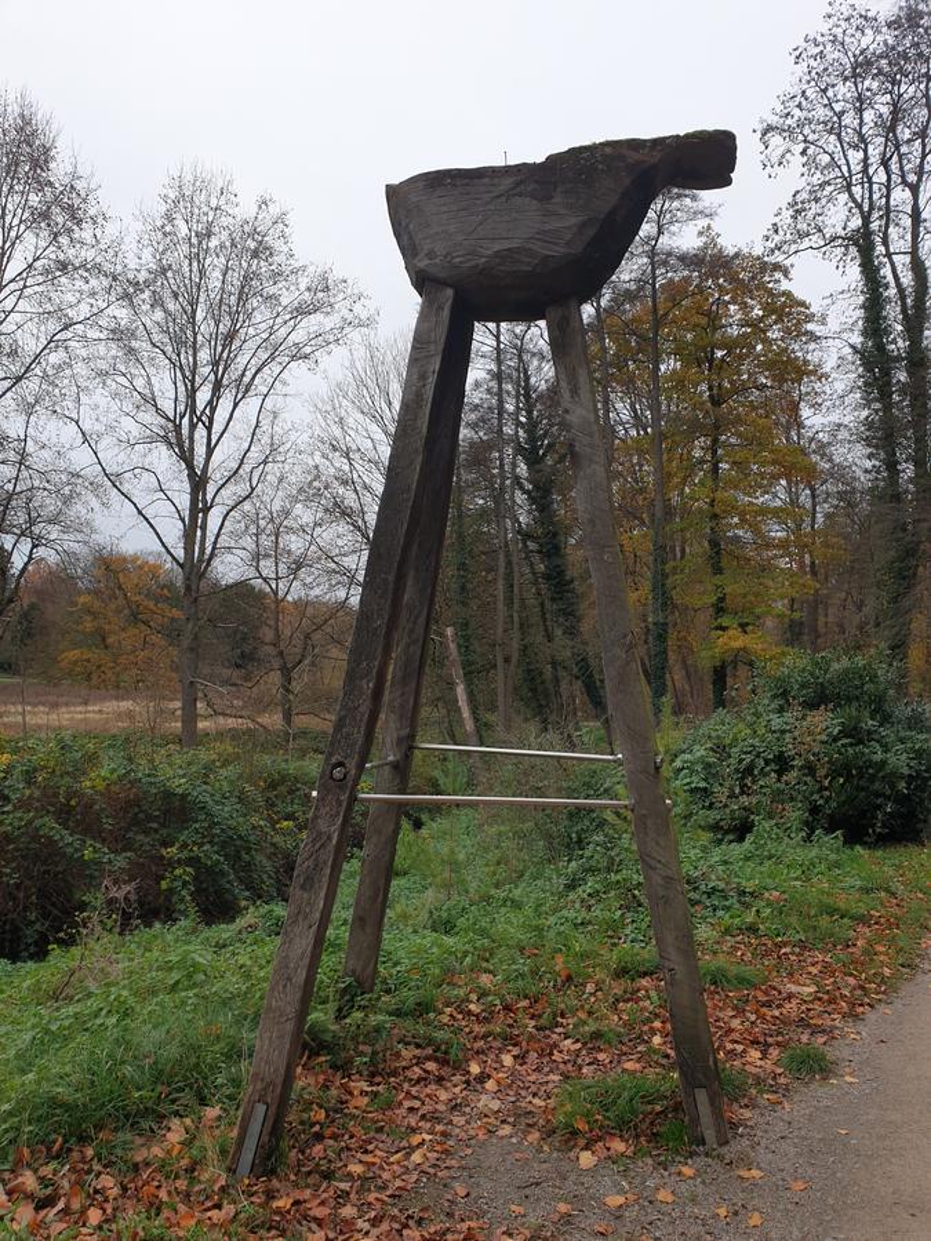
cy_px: 620
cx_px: 466
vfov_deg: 67.3
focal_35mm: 26
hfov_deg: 53.1
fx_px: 932
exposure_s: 1/475
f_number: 2.4
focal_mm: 4.3
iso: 50
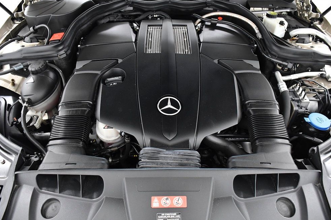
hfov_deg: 65.5
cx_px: 168
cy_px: 107
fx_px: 257
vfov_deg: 46.4
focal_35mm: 28
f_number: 5.6
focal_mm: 18
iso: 2000
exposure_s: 1/100
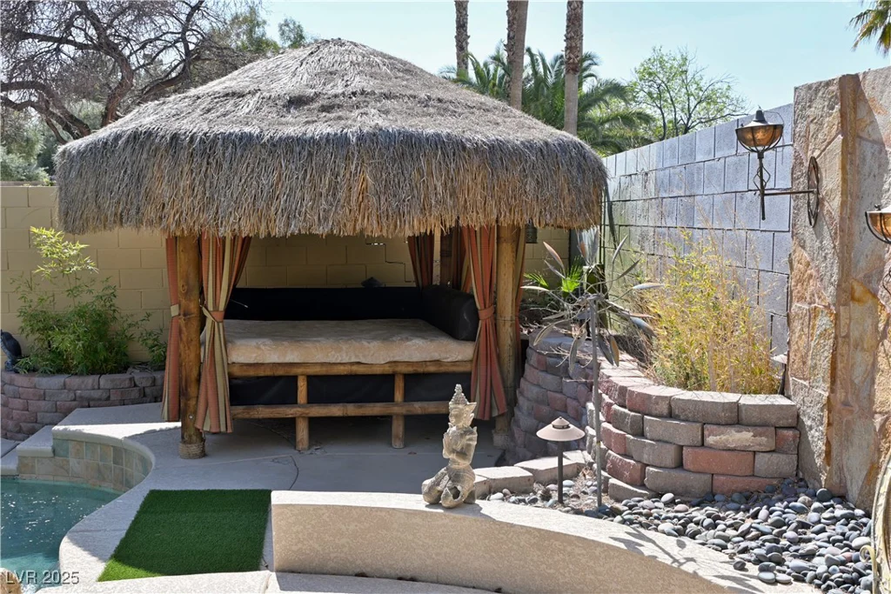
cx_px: 446
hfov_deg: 46.4
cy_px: 297
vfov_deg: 31.9
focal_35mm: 42
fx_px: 1040
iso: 100
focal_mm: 28
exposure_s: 1/125
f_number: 6.3
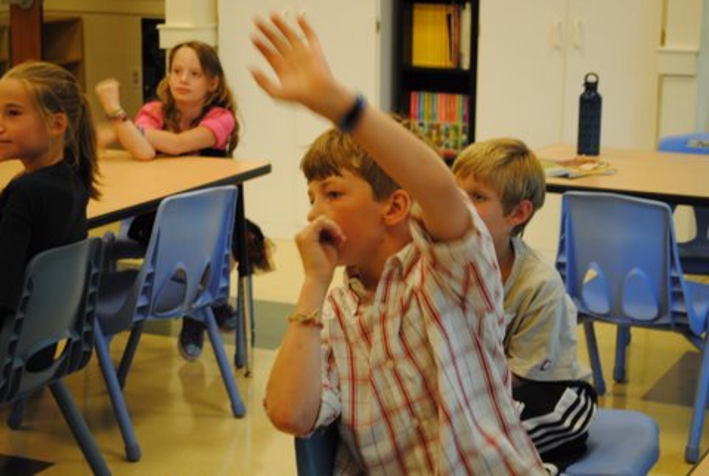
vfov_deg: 16.6
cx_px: 354
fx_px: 1628
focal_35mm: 82
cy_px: 238
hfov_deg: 24.6
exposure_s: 1/15
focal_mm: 55
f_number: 5.6
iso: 400
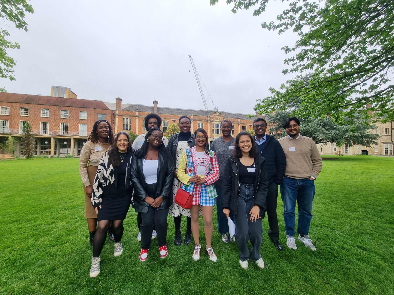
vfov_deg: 89.9
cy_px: 148
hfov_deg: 106.2
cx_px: 197
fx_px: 148
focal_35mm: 13
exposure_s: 1/886
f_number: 2.2
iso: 50
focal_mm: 2.2
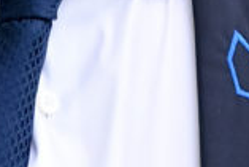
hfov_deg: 2.2
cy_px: -292
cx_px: 284
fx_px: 6556
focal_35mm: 947
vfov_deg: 1.5
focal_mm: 145
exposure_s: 1/1250
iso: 1250
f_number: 2.8
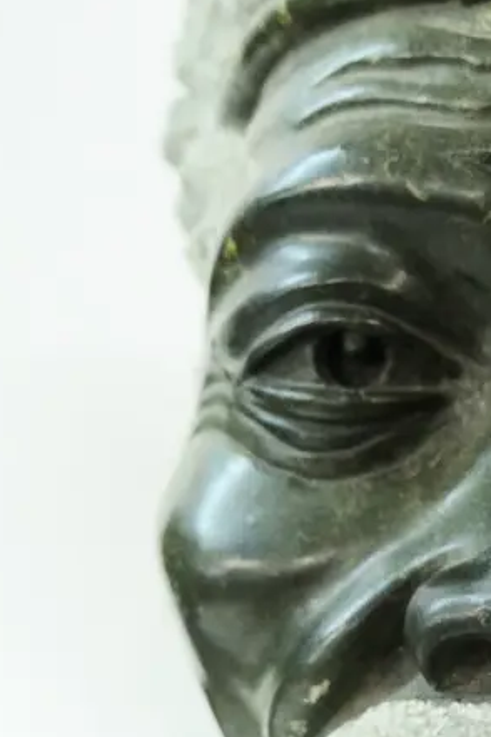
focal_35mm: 58
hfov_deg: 21.7
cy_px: 598
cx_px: 591
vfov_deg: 33.4
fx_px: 1186
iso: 3200
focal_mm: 12
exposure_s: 1/160
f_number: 3.5
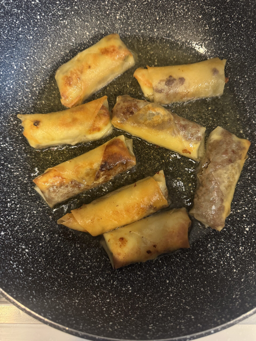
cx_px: 128
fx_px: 237
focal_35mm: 24
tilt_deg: -82.3
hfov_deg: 56.8
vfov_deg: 71.6
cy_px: 170
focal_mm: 6.76
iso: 640
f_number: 1.78
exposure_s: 1/33
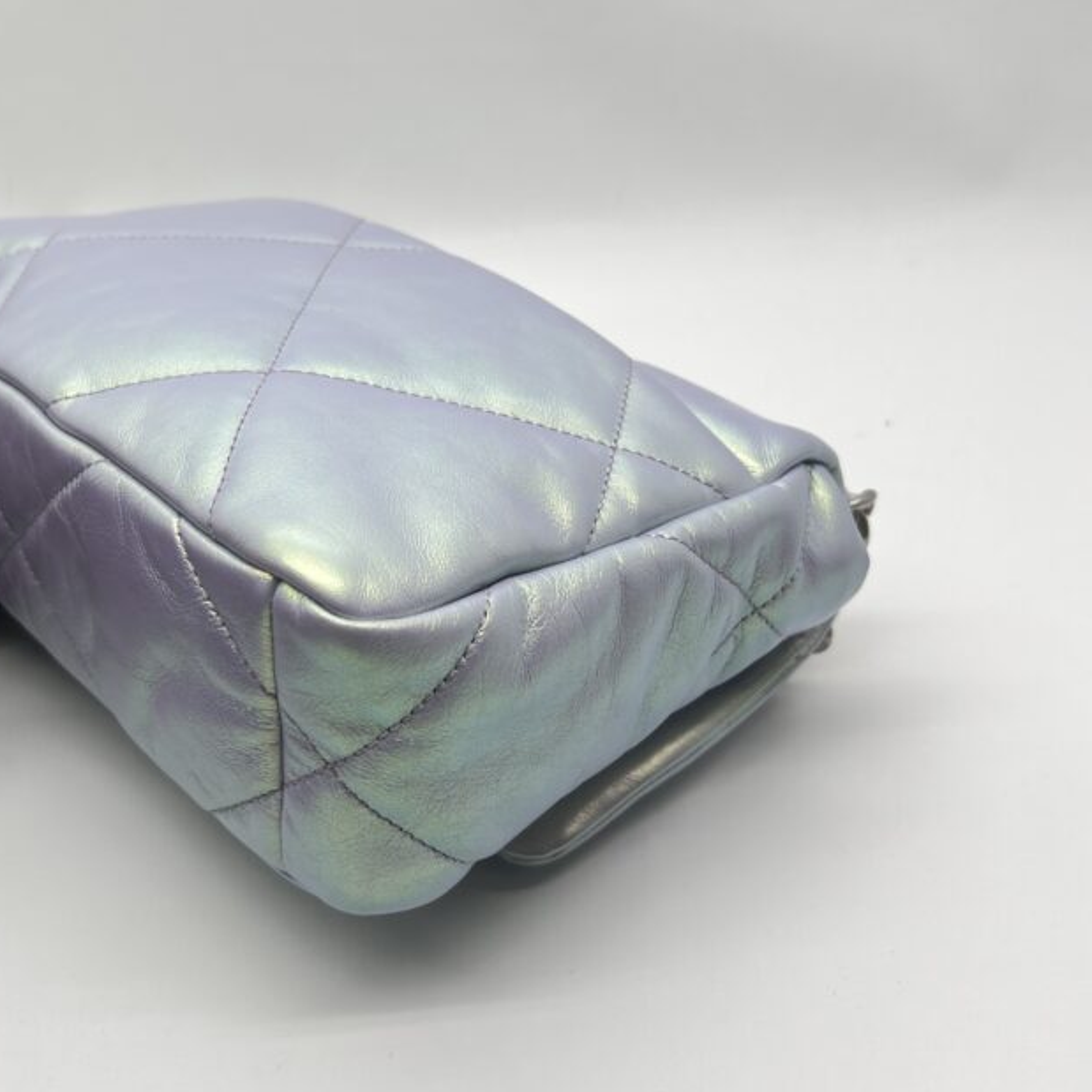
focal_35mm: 38
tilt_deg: -28.7
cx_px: 429
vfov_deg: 43.5
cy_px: 416
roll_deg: +1.2
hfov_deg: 43.6
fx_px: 1356
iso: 32
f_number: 1.5
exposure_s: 1/139
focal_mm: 5.7
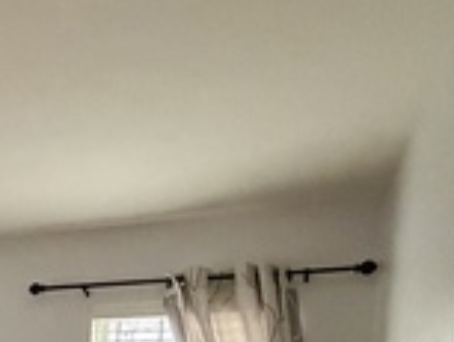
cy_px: 485
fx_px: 801
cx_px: -274
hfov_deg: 23.4
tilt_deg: -2.2
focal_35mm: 61
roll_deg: -2.9
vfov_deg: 21.0
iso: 1000
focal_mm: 2.22
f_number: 2.2
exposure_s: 1/60
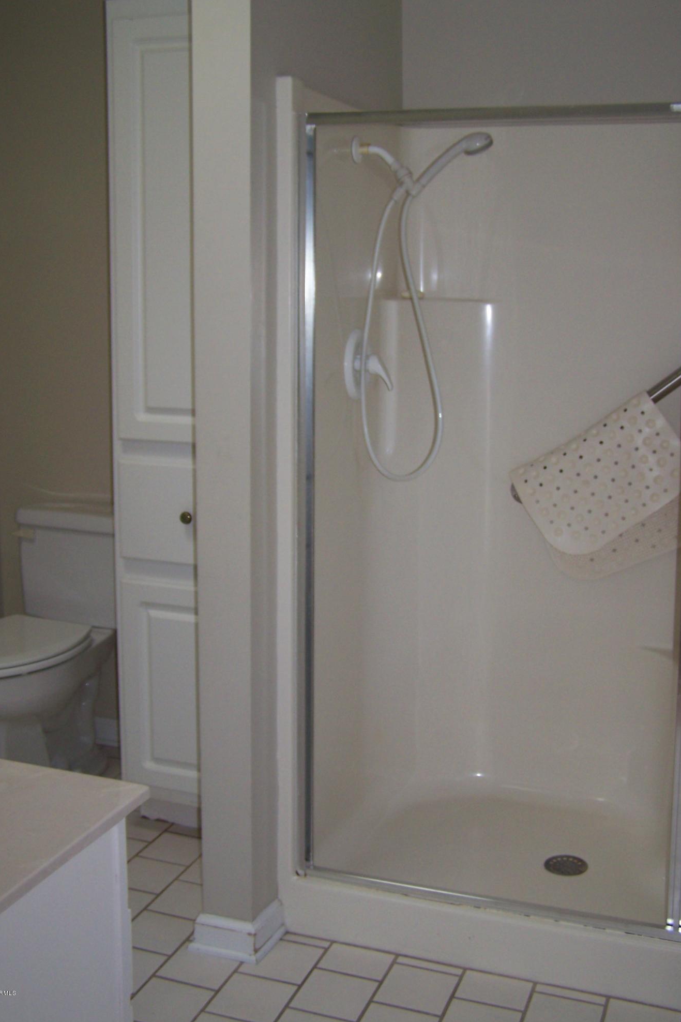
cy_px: 508
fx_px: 1135
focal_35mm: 40
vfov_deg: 48.5
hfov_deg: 33.4
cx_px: 353
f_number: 2.8
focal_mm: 6.3
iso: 80
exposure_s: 1/60
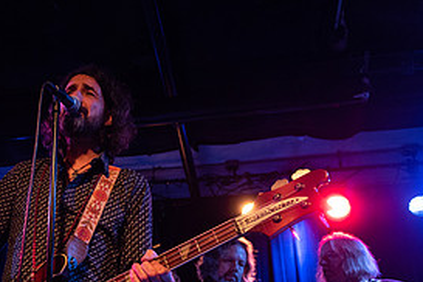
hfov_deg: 36.2
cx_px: 33
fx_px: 599
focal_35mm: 51
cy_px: 199
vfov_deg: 26.3
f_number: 3.2
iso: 2000
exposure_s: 1/160
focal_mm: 24
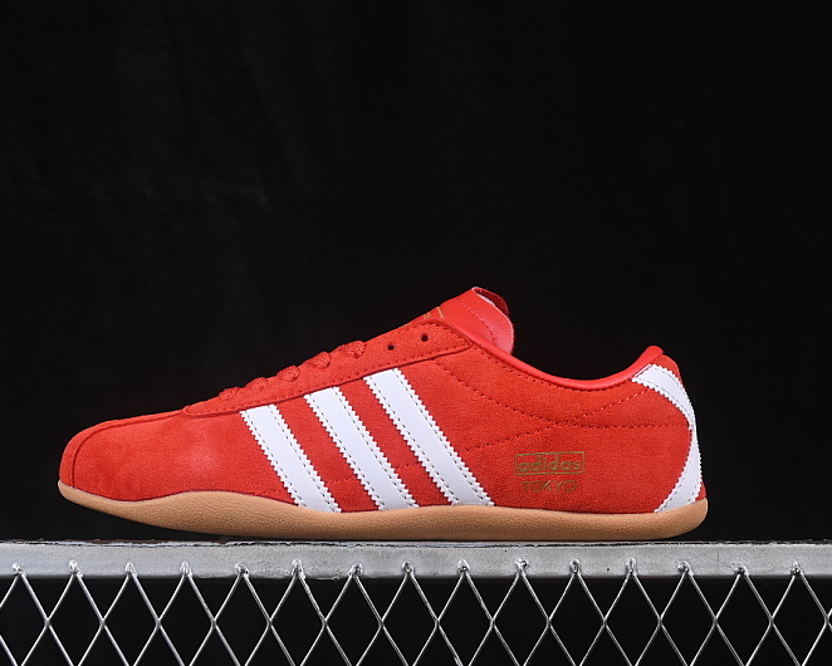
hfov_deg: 22.5
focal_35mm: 85
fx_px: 2094
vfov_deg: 18.1
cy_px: 334
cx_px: 381
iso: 160
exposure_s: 1/80
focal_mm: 50
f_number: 8
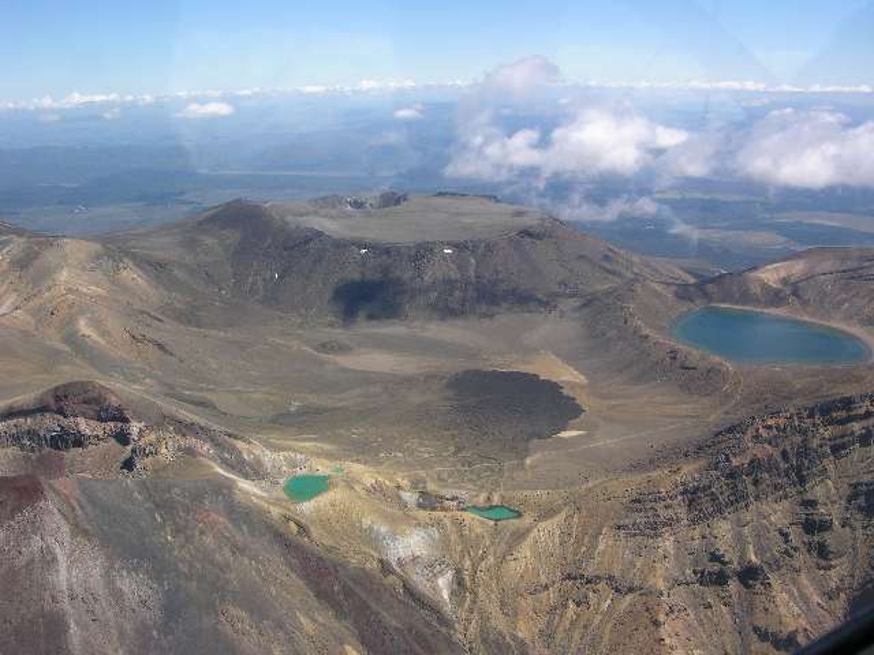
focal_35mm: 35
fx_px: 884
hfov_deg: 52.6
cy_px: 328
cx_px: 437
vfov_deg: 40.7
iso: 50
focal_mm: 8.9
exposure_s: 1/270
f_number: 5.6
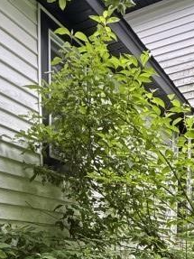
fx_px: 374
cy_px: 302
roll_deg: +0.0
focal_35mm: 50
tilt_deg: -4.6
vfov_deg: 32.3
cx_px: 83
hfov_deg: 29.1
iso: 100
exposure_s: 1/99
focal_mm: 2.22
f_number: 2.2
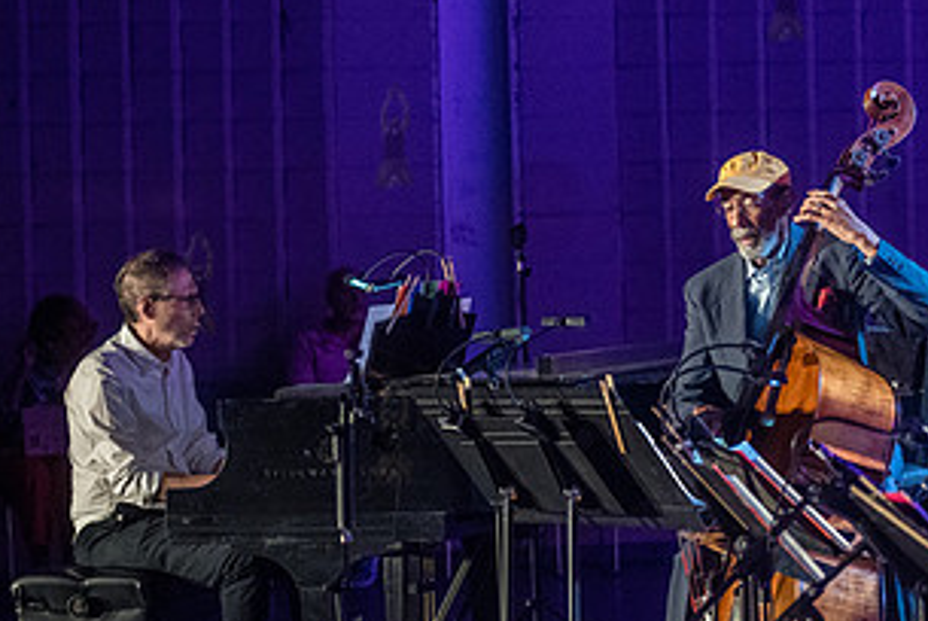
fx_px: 4902
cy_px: 282
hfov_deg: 10.8
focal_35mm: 190
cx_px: 785
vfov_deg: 7.2
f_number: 4
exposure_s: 1/500
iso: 5000
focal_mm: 100
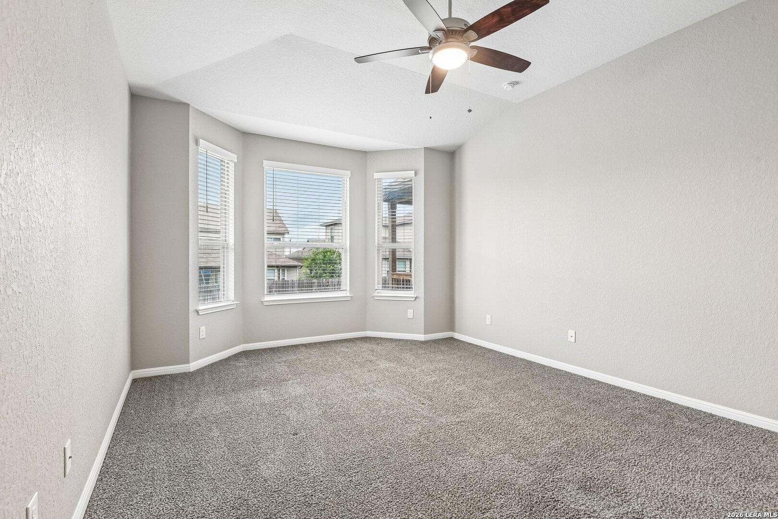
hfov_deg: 93.3
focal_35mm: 17
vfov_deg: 70.4
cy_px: 260
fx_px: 367
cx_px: 389
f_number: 8
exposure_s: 1/15
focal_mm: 17
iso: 720
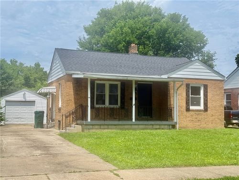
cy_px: 90
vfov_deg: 30.3
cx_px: 120
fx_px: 331
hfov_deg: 39.7
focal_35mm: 48
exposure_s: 1/5587
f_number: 1.78
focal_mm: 6.76
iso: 64
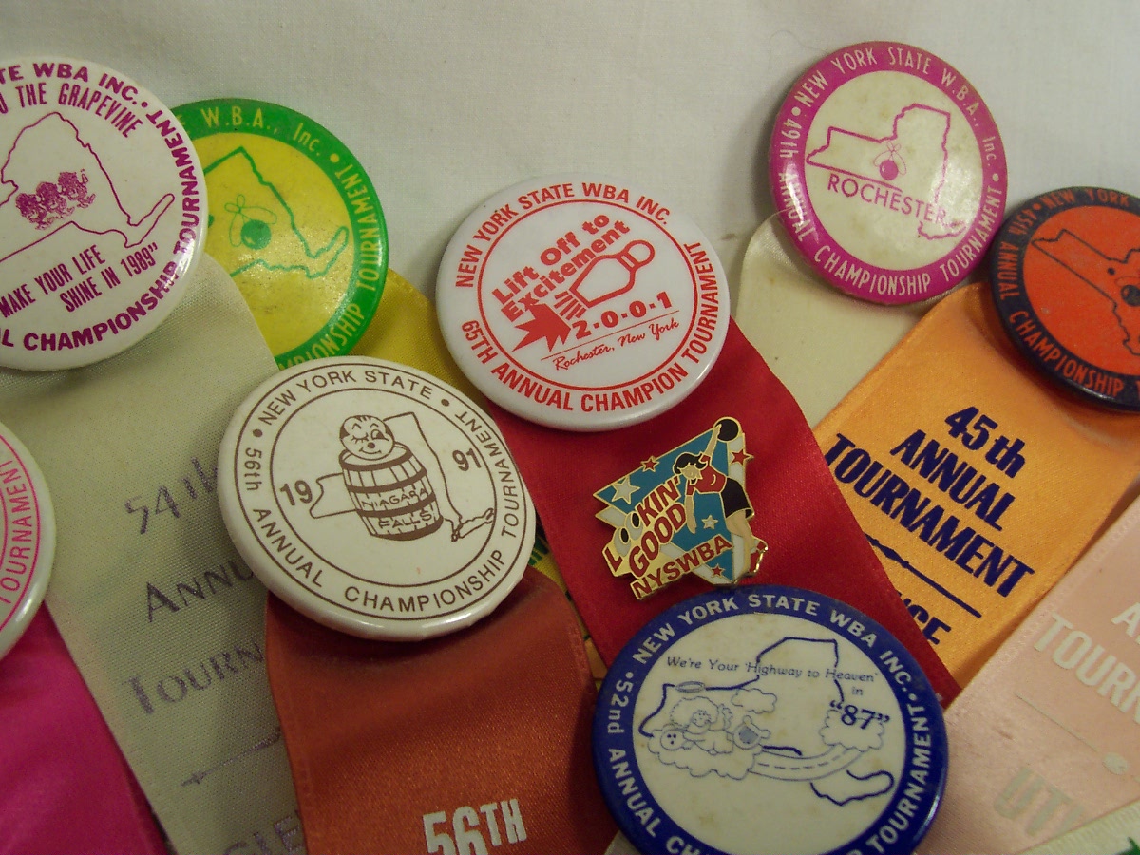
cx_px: 570
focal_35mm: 37
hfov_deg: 50.1
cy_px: 428
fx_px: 1219
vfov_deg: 38.7
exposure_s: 1/350
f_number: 2.8
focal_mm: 5.6
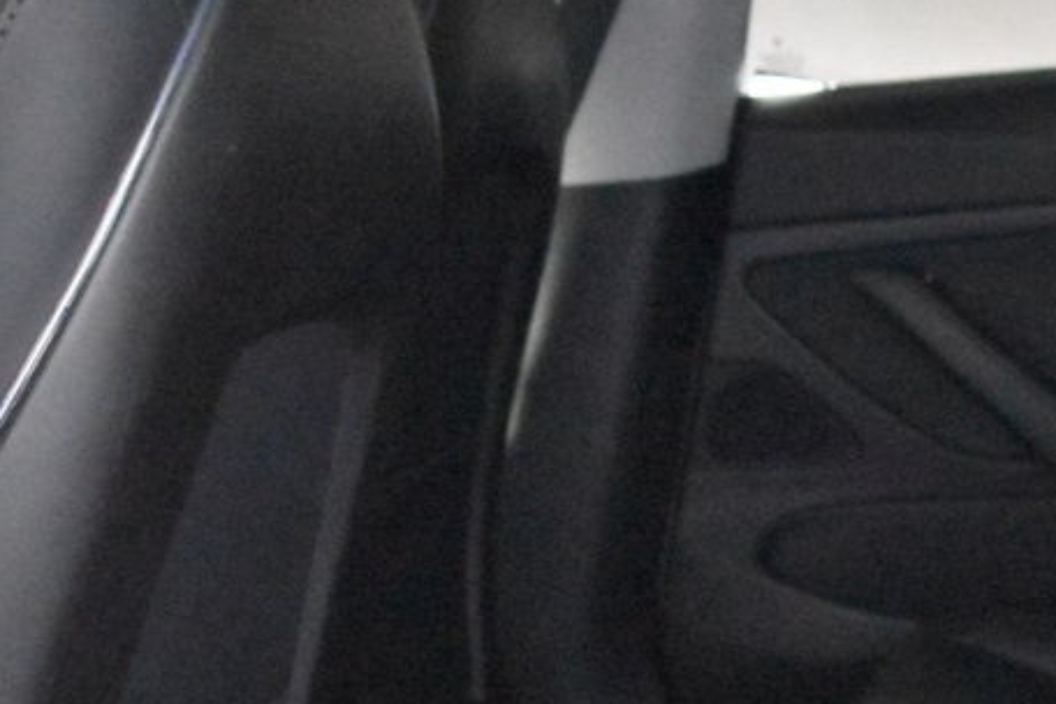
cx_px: 873
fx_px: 2816
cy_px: 533
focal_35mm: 96
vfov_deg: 14.2
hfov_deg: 20.9
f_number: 3.5
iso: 12800
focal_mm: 18
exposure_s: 1/60
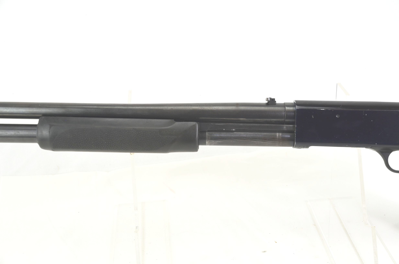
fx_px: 531
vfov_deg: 28.0
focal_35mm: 48
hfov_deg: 41.2
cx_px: 200
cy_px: 132
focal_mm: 32
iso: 320
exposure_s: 1/125
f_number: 5.6
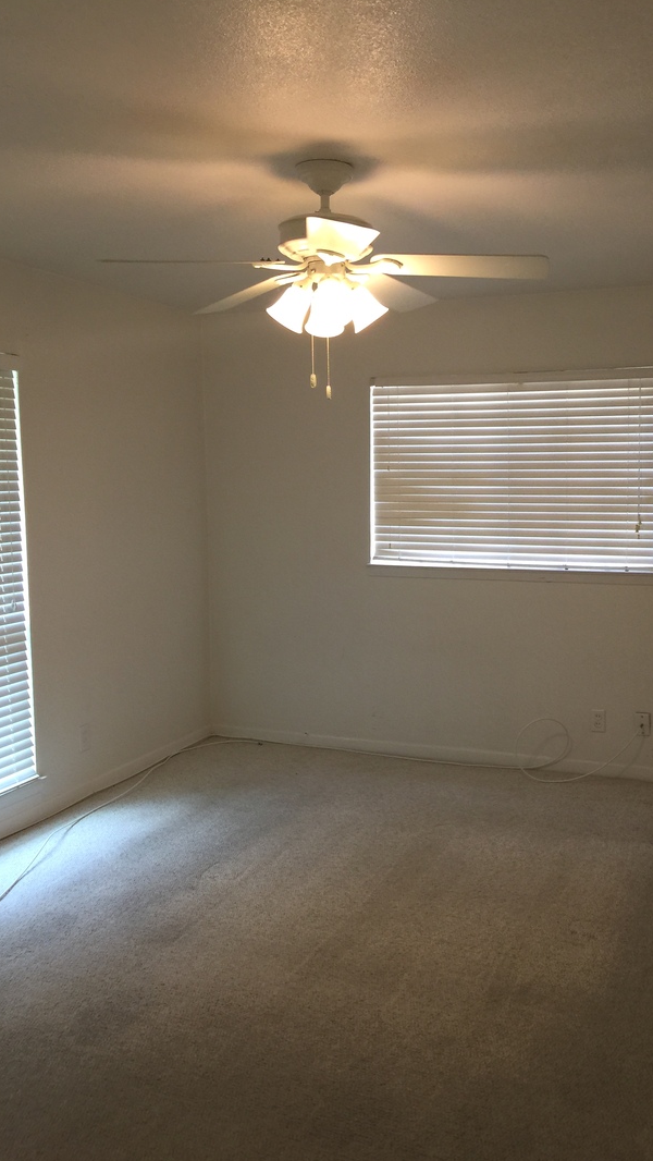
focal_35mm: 32
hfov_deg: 36.5
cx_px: 394
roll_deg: +0.3
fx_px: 985
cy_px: 578
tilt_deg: -6.3
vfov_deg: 61.0
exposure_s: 1/30
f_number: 2.2
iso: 40
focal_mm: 4.15
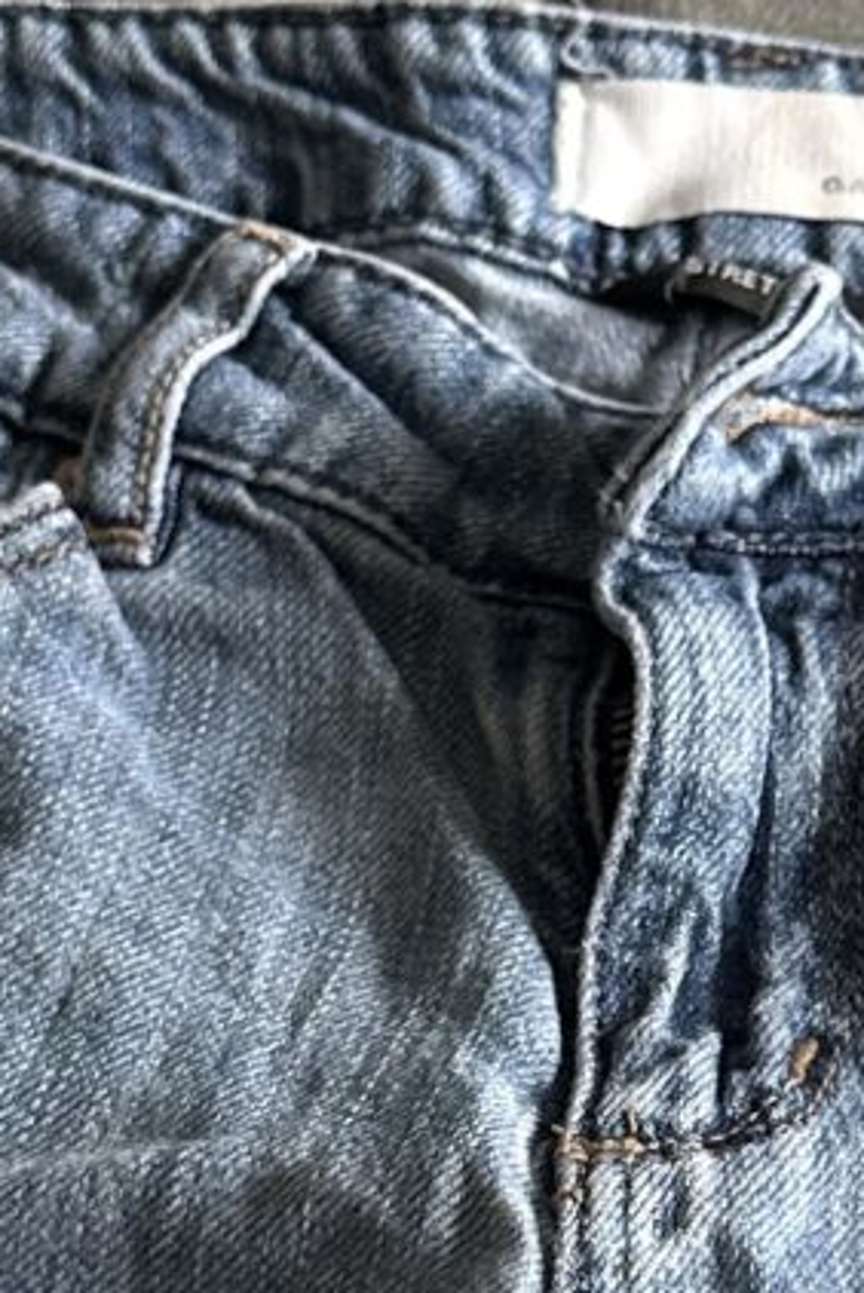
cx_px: 821
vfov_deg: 16.7
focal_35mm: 121
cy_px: 1170
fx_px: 4349
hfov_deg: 11.3
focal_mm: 6.86
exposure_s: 1/121
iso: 125
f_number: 1.78
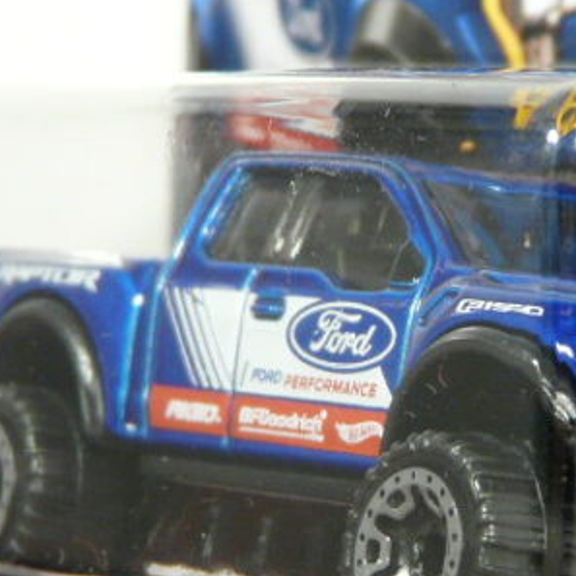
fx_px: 3897
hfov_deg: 8.4
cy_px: 334
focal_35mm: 207
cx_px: 444
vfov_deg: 8.5
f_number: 3.2
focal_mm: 12
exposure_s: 1/50
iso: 200
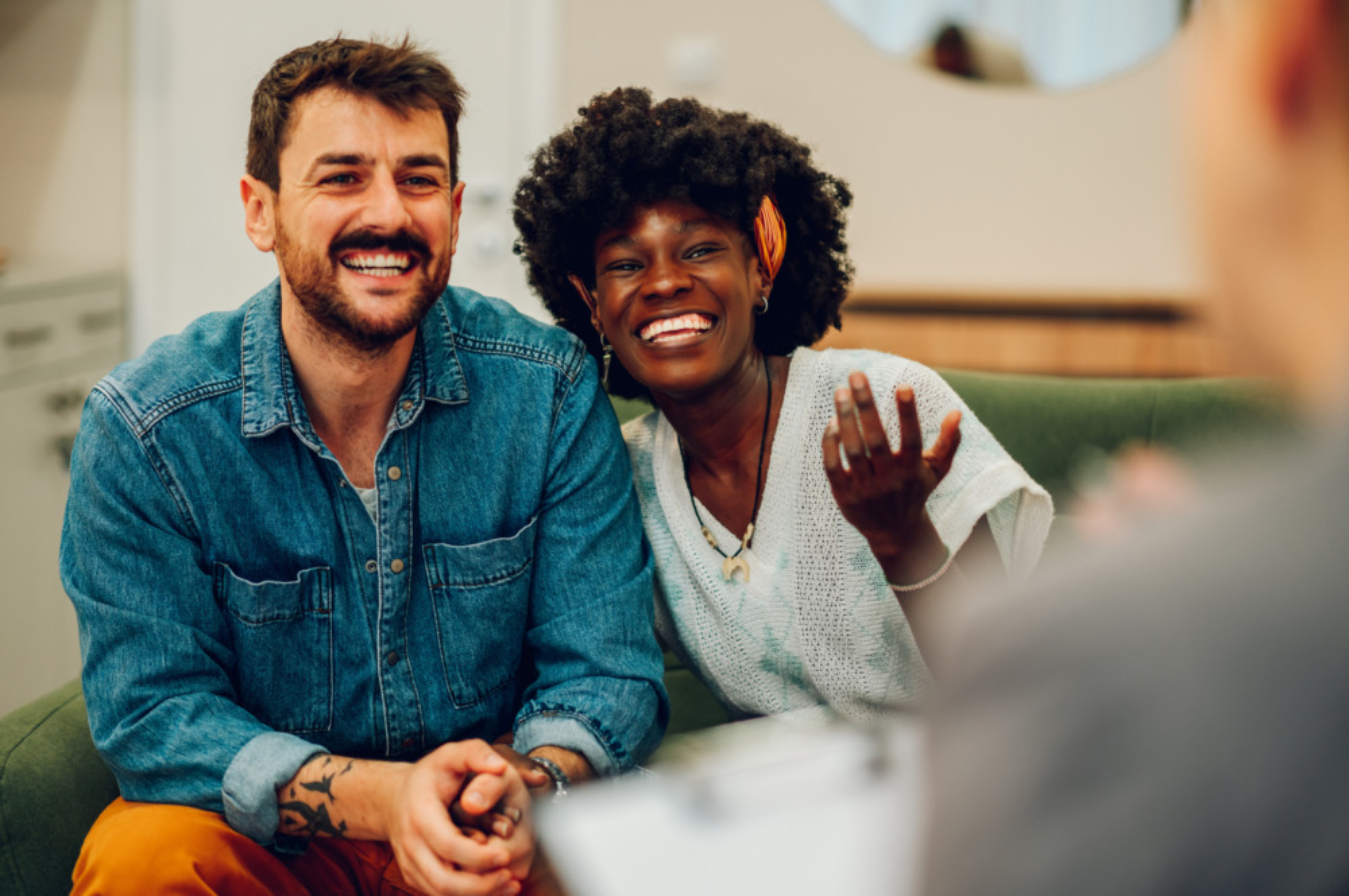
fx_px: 3182
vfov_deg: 16.0
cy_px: 448
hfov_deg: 23.9
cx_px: 674
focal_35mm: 85
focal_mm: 85
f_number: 1.8
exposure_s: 1/160
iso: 320
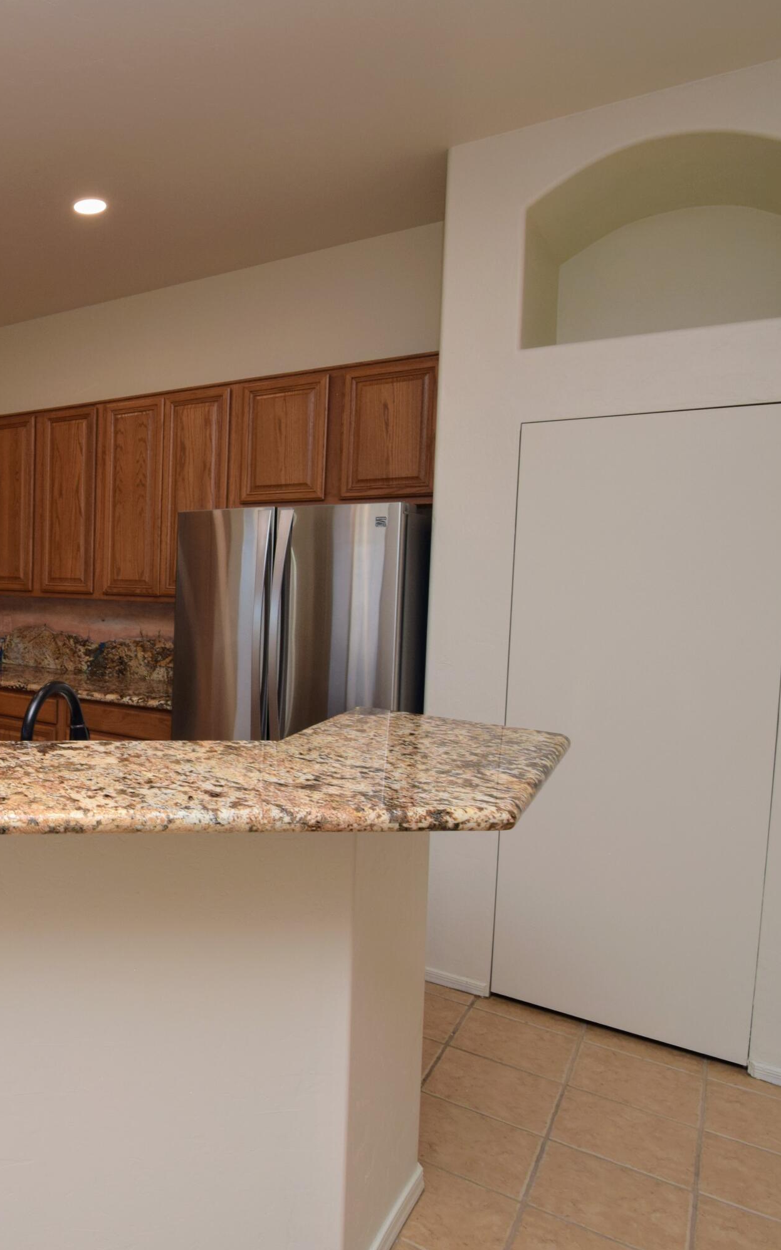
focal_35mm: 23
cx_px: -39
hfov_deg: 43.5
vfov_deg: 77.2
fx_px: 783
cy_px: 625
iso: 400
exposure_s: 1/100
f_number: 9
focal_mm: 10
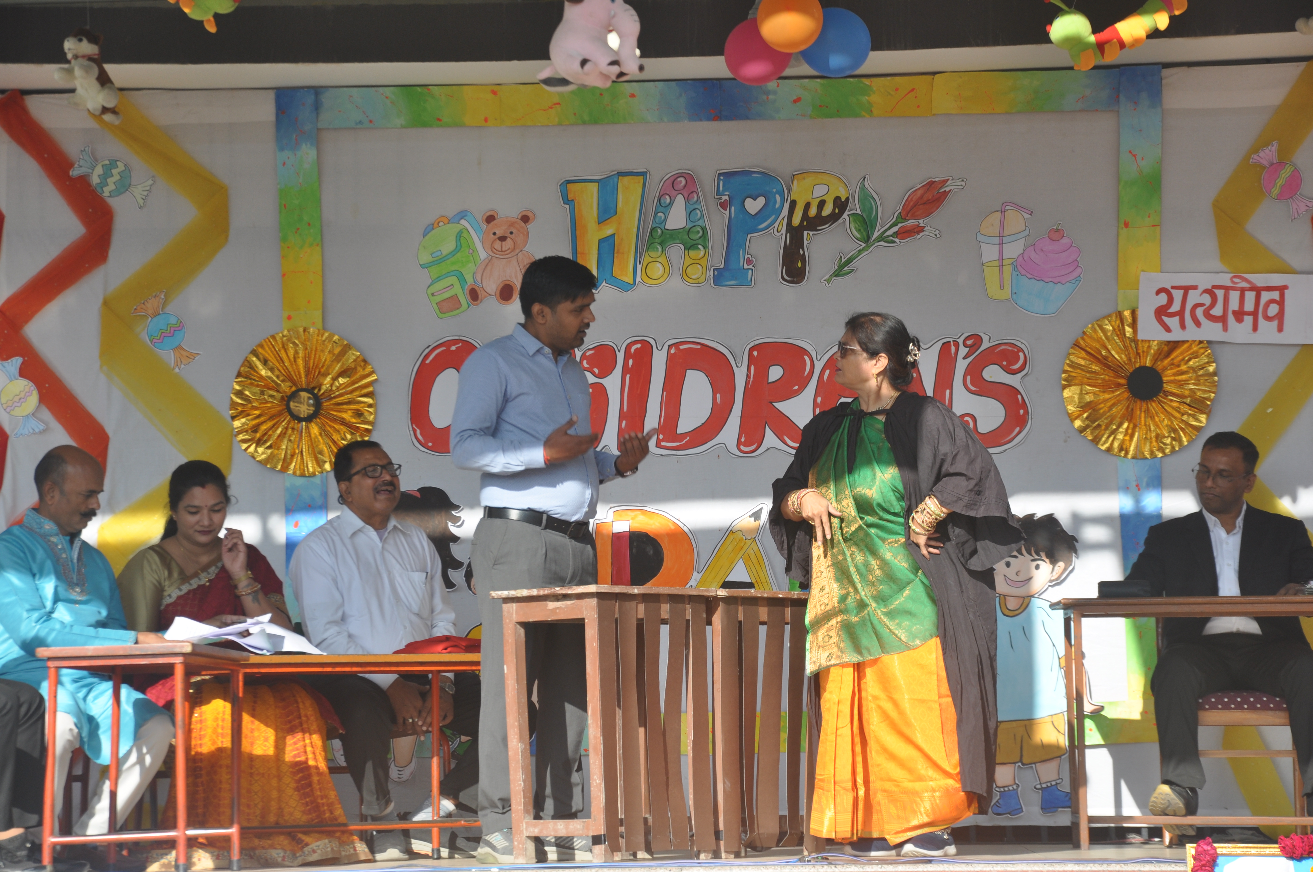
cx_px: 656
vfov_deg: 10.1
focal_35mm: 135
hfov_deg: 15.2
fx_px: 4918
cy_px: 436
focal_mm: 90
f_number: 8
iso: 200
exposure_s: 1/250
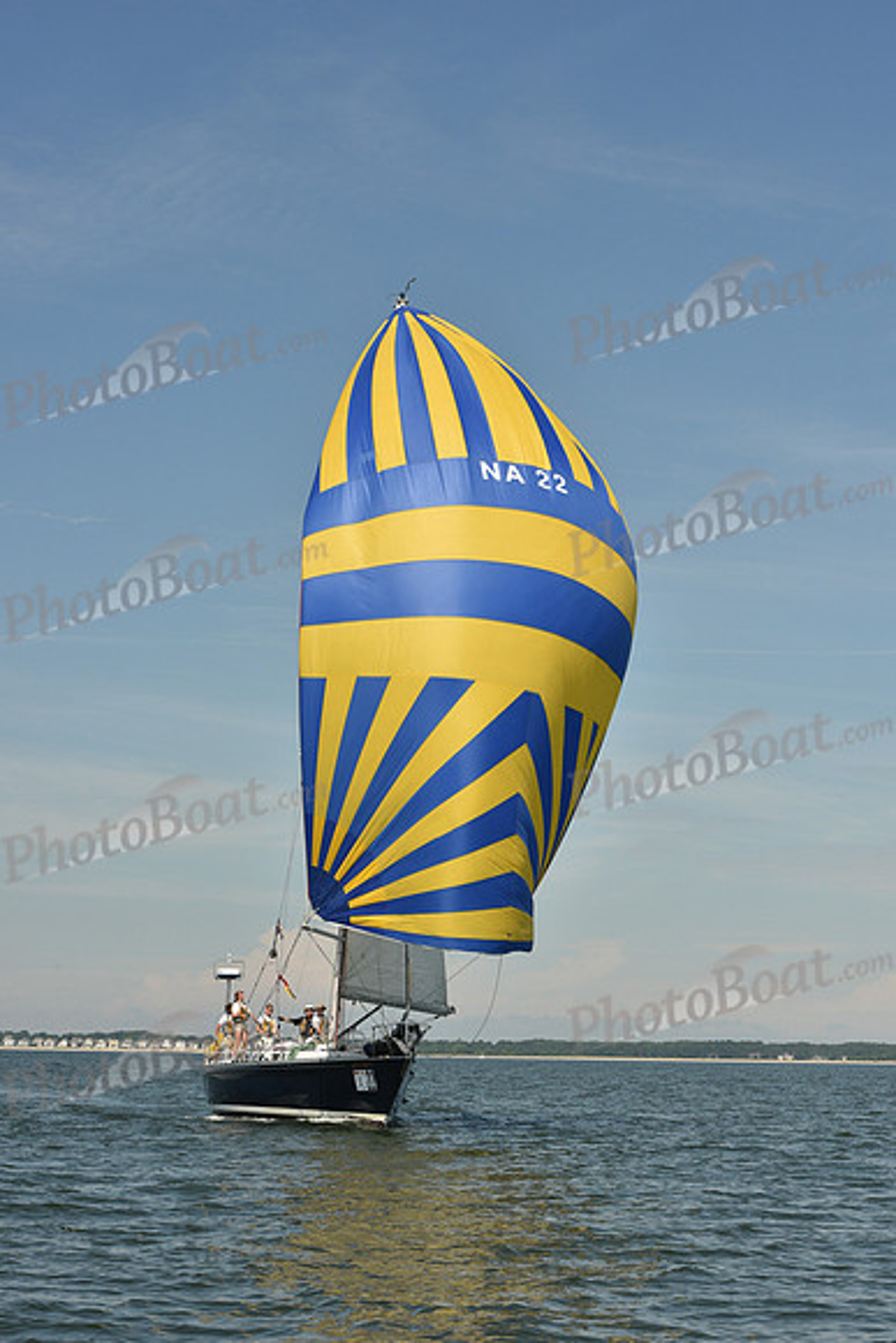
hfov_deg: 19.5
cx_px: 448
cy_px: 672
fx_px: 2612
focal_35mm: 70
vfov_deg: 28.8
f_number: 11
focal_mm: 70
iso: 320
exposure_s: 1/1000
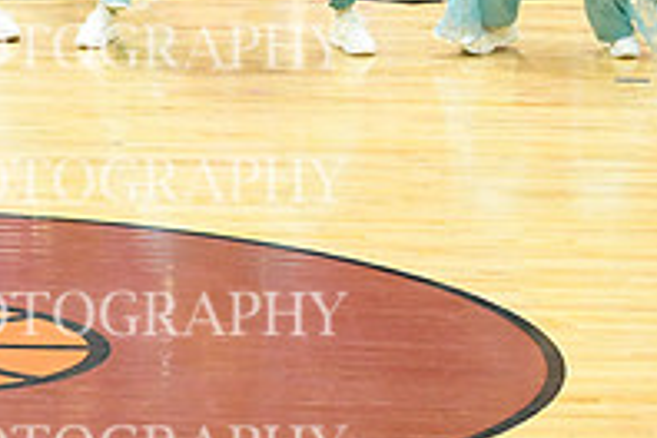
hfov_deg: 5.7
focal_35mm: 361
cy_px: -154
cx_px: -133
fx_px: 6588
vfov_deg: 3.8
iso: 5000
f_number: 4
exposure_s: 1/250
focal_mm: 82
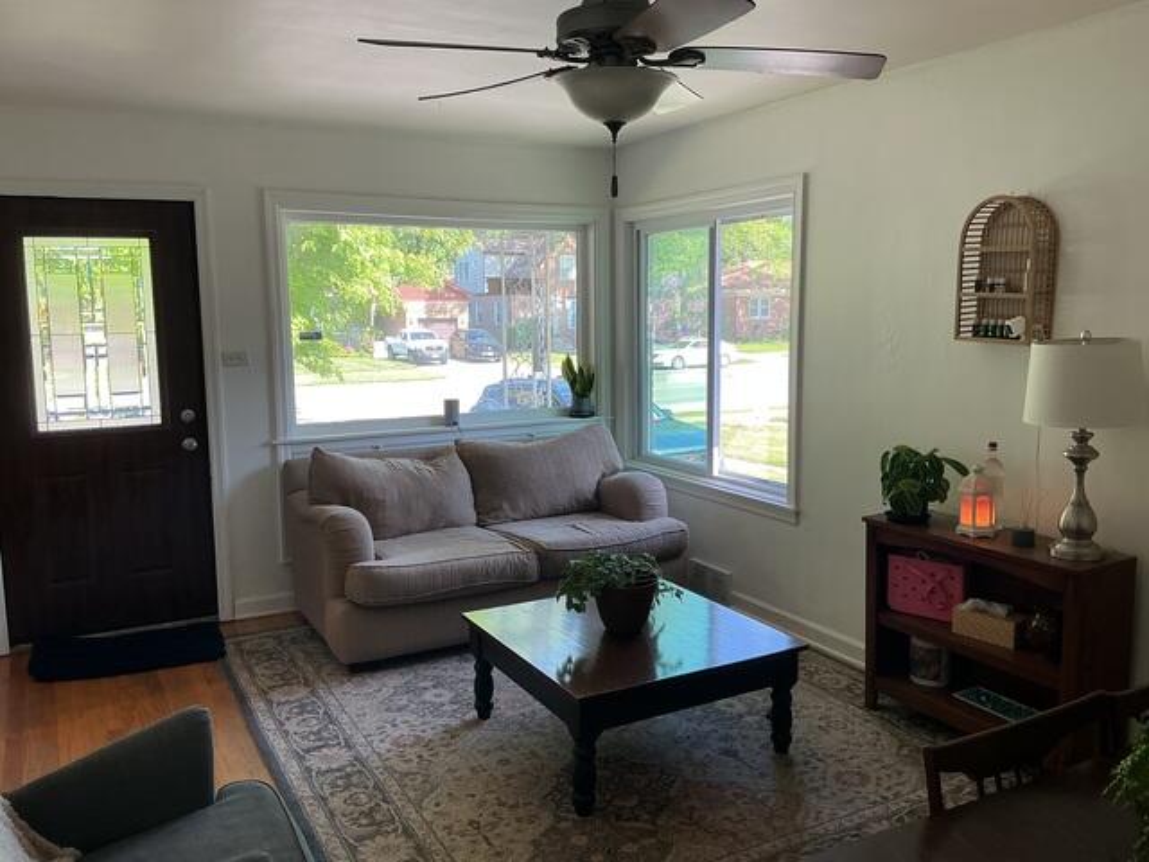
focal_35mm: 29
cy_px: 431
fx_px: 963
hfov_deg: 61.7
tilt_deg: -6.9
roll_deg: +0.8
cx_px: 574
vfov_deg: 48.2
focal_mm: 3
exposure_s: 1/120
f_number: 1.8
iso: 32
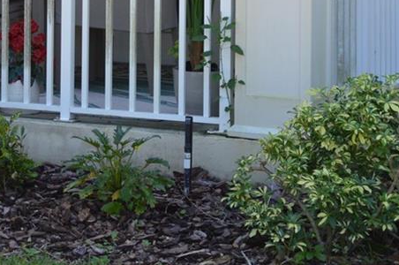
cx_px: -65
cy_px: -134
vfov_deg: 9.6
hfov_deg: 14.5
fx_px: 1527
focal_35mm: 138
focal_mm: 26
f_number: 5.6
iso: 360
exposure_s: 1/125
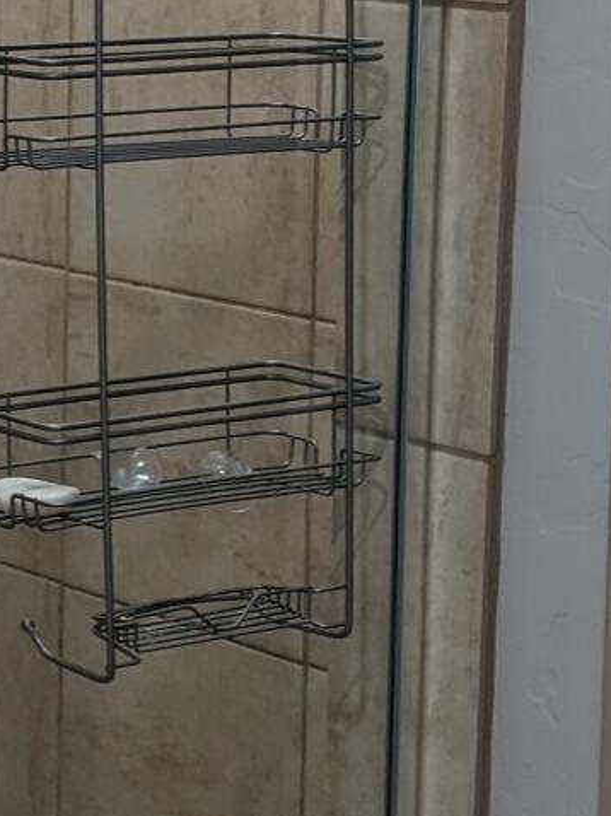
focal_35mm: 113
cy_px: 90
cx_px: -150
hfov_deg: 12.7
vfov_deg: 17.2
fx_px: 2662
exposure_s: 1/59.9
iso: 91
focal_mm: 4.44
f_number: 1.8
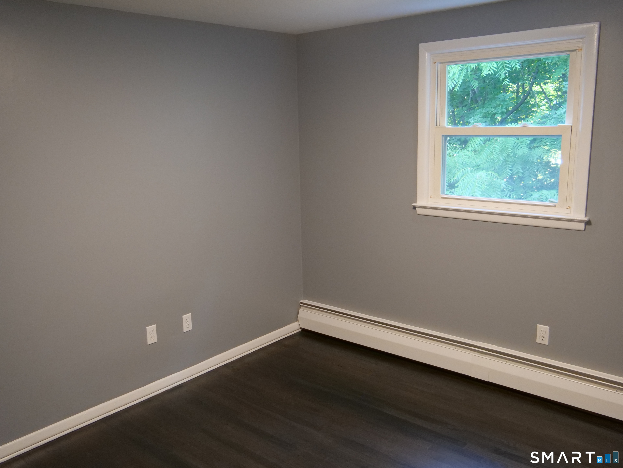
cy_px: 234
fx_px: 540
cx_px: 312
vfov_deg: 46.8
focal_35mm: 30
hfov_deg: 60.0
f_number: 3.7
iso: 2000
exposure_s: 1/60
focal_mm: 15
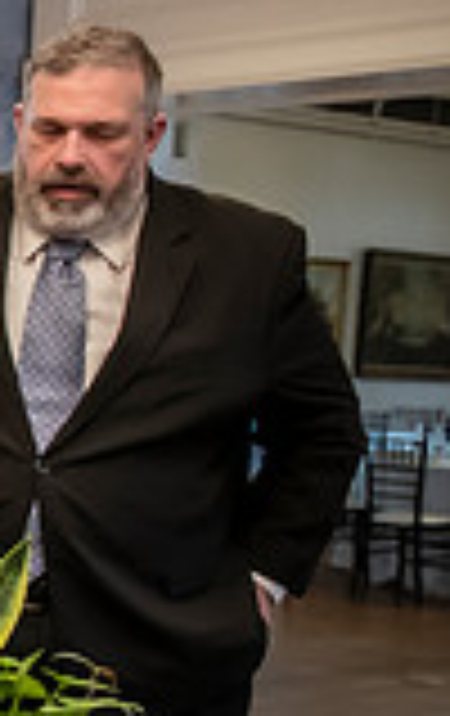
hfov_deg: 11.2
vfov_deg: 23.2
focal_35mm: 89
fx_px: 1739
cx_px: -756
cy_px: 439
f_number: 2.8
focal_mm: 24
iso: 2500
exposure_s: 1/125
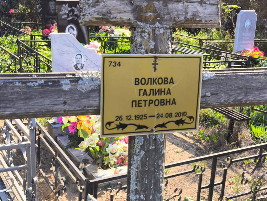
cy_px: 100
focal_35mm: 50
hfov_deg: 38.2
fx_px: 386
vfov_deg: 29.1
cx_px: 134
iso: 50
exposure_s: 1/421
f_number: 1.7
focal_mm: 4.71
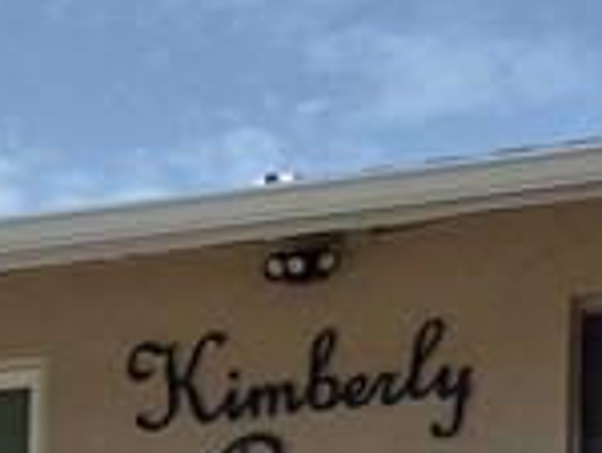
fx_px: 2735
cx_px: 169
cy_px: 982
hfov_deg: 12.5
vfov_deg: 8.8
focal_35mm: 157
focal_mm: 5.4
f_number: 1.8
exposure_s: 1/7696
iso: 50
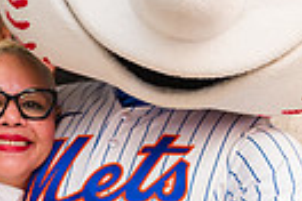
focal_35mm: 114
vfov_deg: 12.0
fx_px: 956
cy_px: 160
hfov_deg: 17.9
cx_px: 105
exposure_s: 1/200
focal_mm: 26
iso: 400
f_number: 4
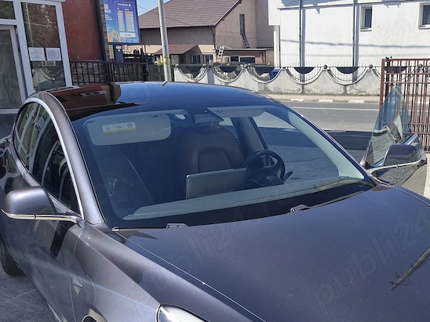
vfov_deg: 33.3
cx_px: 302
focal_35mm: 42
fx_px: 522
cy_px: 259
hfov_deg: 43.8
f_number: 1.8
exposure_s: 1/1380
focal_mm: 5.54
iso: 50
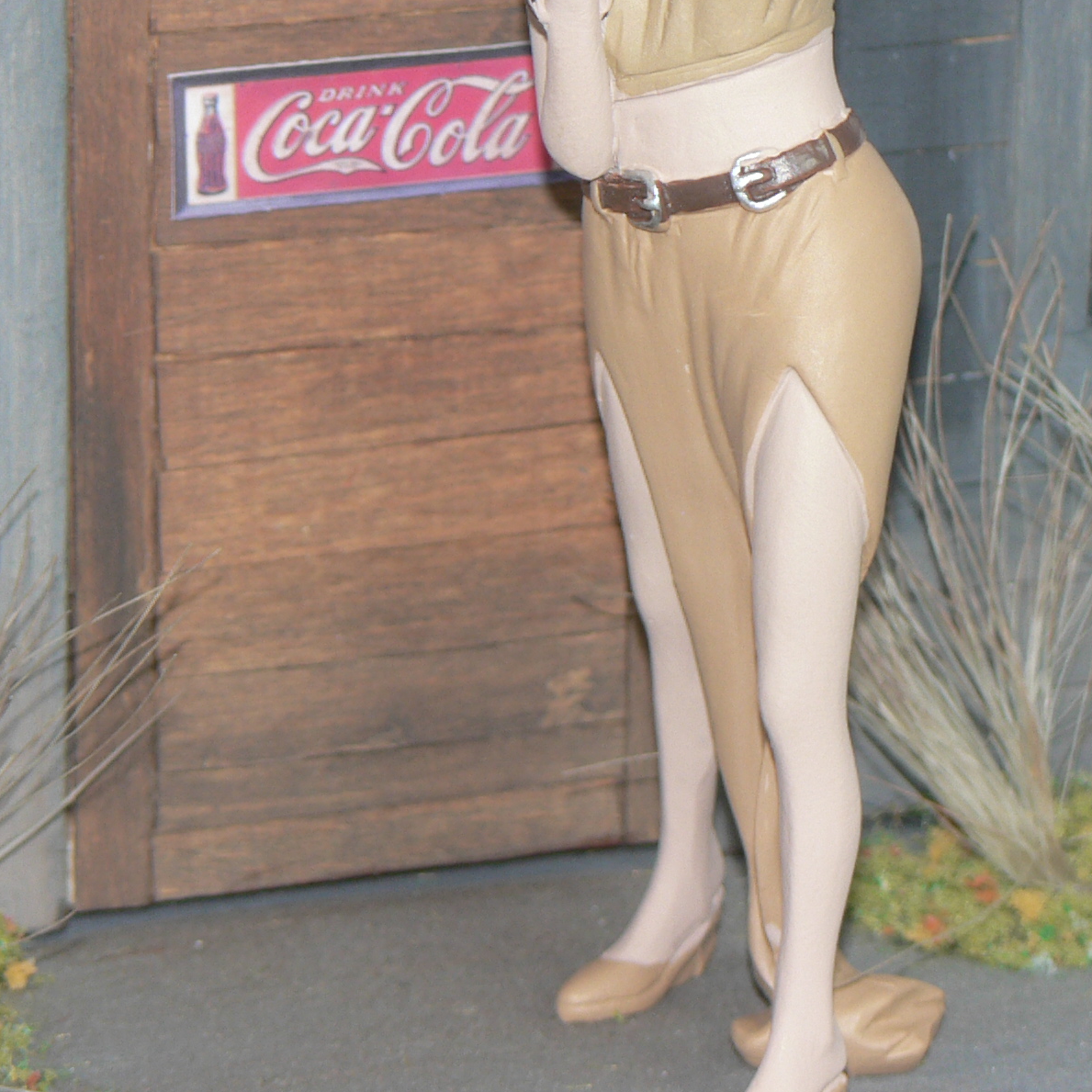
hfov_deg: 6.4
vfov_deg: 6.4
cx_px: 569
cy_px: 311
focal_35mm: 274
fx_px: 9779
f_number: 3.3
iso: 80
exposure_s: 1/60
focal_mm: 24.1
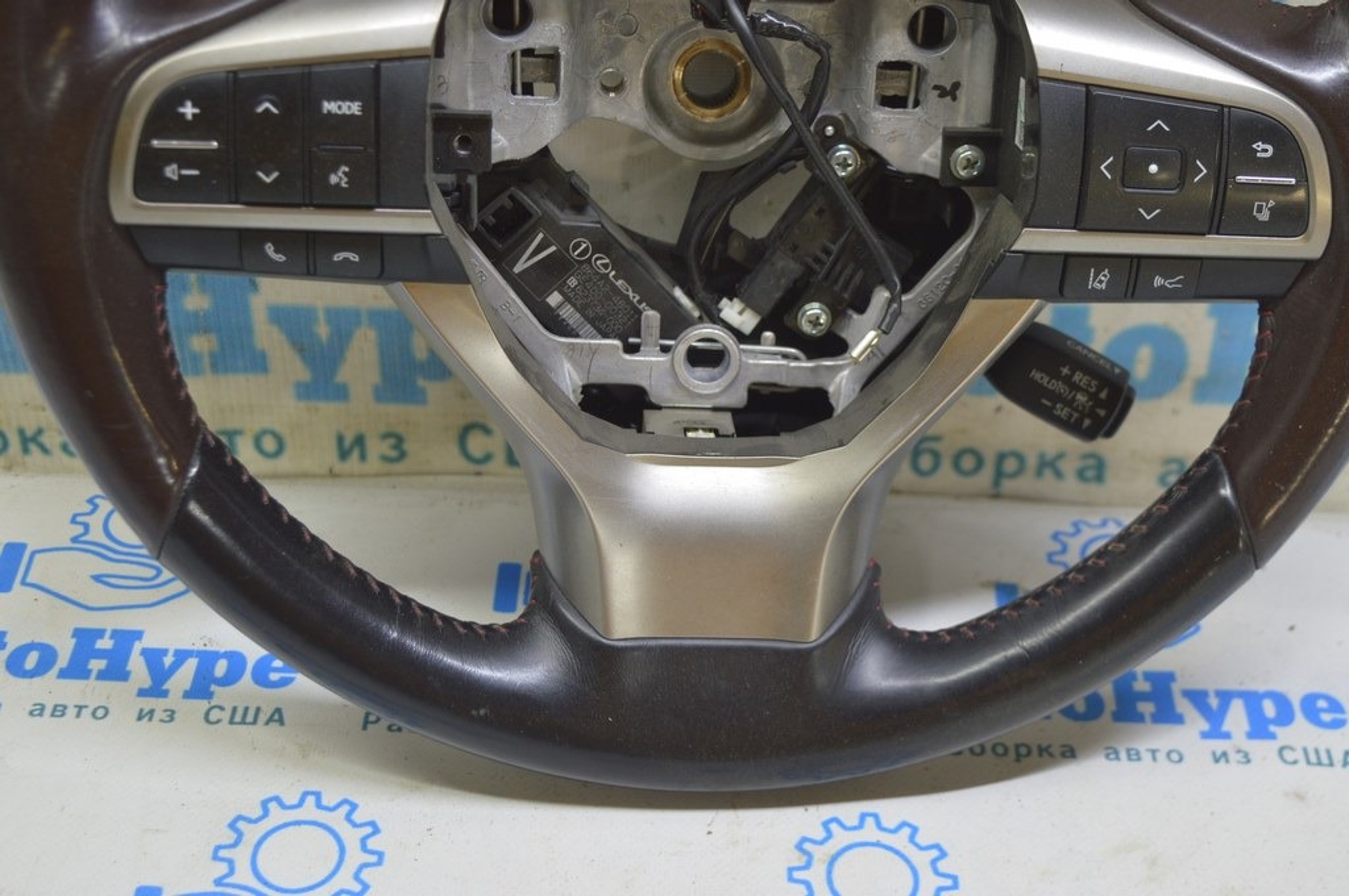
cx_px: 674
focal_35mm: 54
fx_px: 2022
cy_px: 448
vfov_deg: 25.0
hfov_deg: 36.9
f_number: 5.6
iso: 400
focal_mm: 36
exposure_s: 1/20
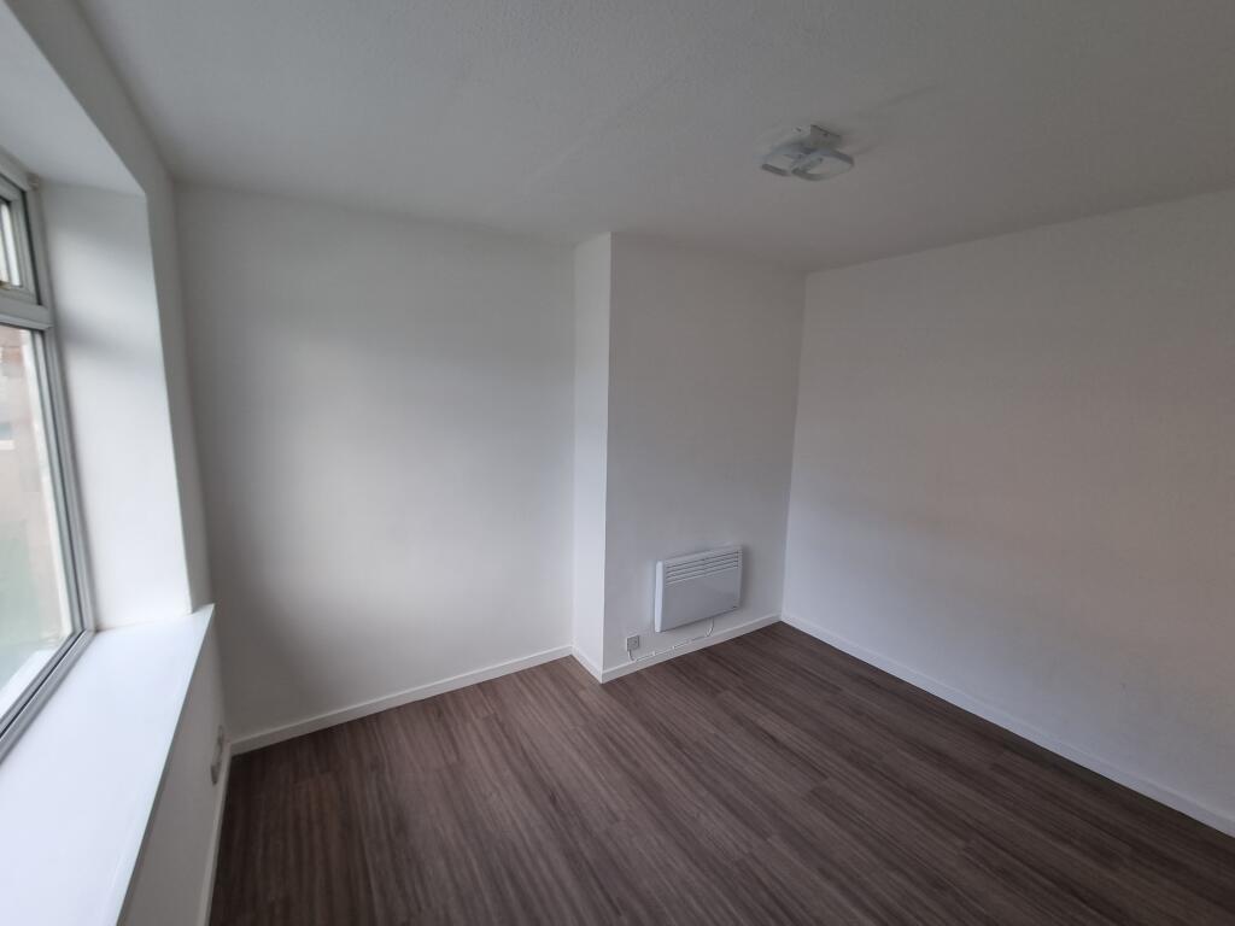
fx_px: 464
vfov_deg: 89.9
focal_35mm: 13
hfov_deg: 106.2
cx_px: 618
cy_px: 463
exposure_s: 1/50
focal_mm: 2.2
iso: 50
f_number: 2.2
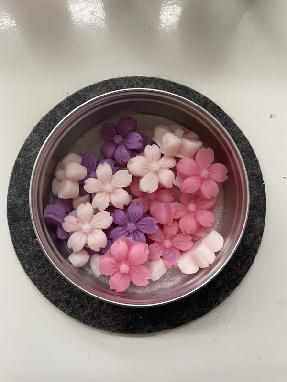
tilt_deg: -89.0
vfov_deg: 67.3
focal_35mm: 26
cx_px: 144
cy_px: 191
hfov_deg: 53.1
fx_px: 287
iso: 125
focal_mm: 4.2
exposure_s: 1/50
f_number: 1.6
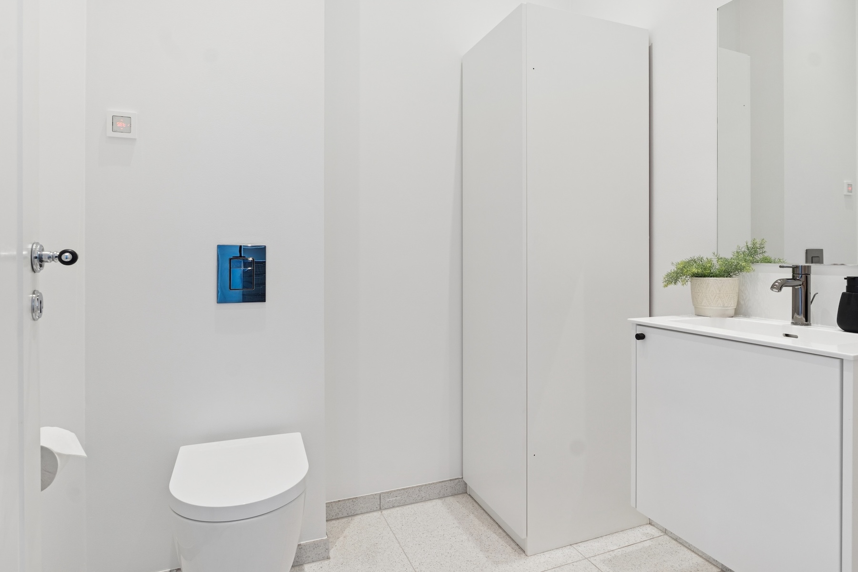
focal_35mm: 21
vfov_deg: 59.5
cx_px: 429
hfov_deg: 81.2
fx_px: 500
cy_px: 286
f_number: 8
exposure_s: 1/8
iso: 200
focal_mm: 14
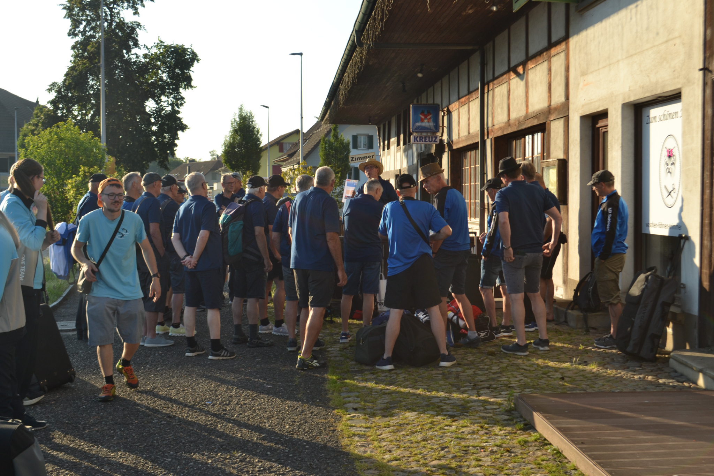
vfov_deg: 29.9
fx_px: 892
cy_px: 238
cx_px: 357
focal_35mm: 45
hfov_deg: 43.6
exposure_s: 1/160
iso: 100
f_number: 6.3
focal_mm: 30
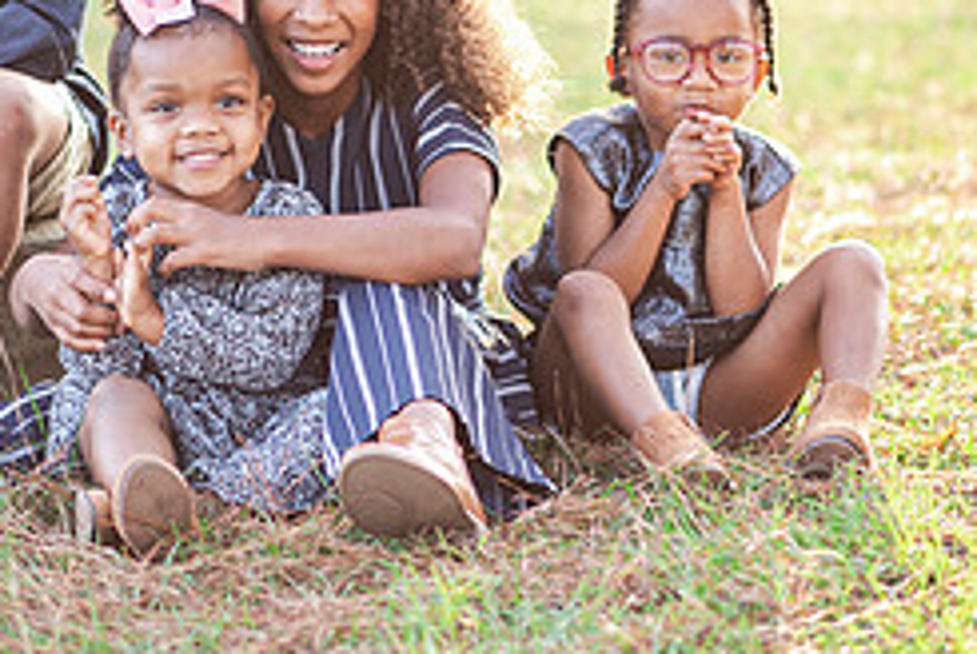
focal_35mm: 201
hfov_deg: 10.2
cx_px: 315
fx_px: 5461
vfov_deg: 6.8
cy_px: 46
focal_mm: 85
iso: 320
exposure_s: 1/400
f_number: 2
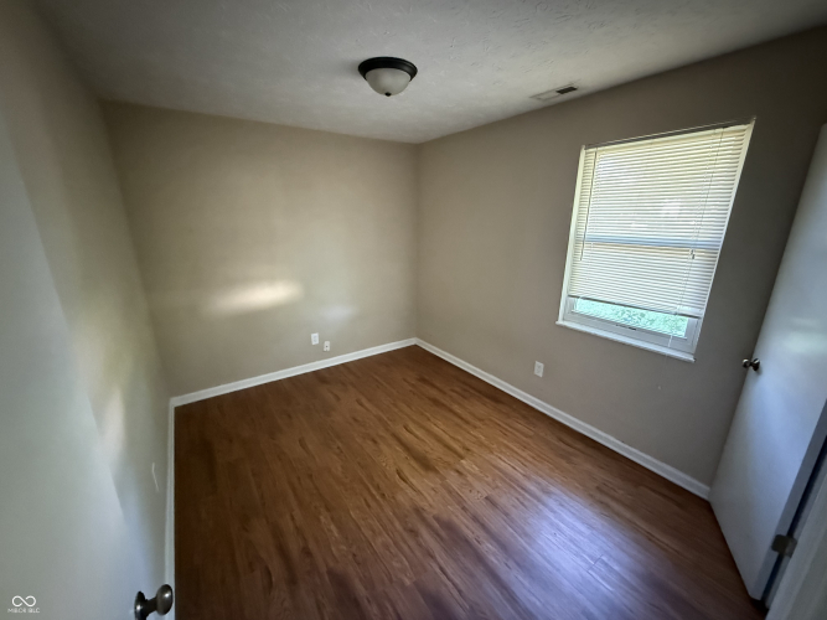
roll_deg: +0.1
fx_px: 334
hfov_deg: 102.1
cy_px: 310
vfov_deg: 85.7
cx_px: 414
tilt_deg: -15.5
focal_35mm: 14
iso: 1600
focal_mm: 2.22
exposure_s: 1/40
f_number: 2.2
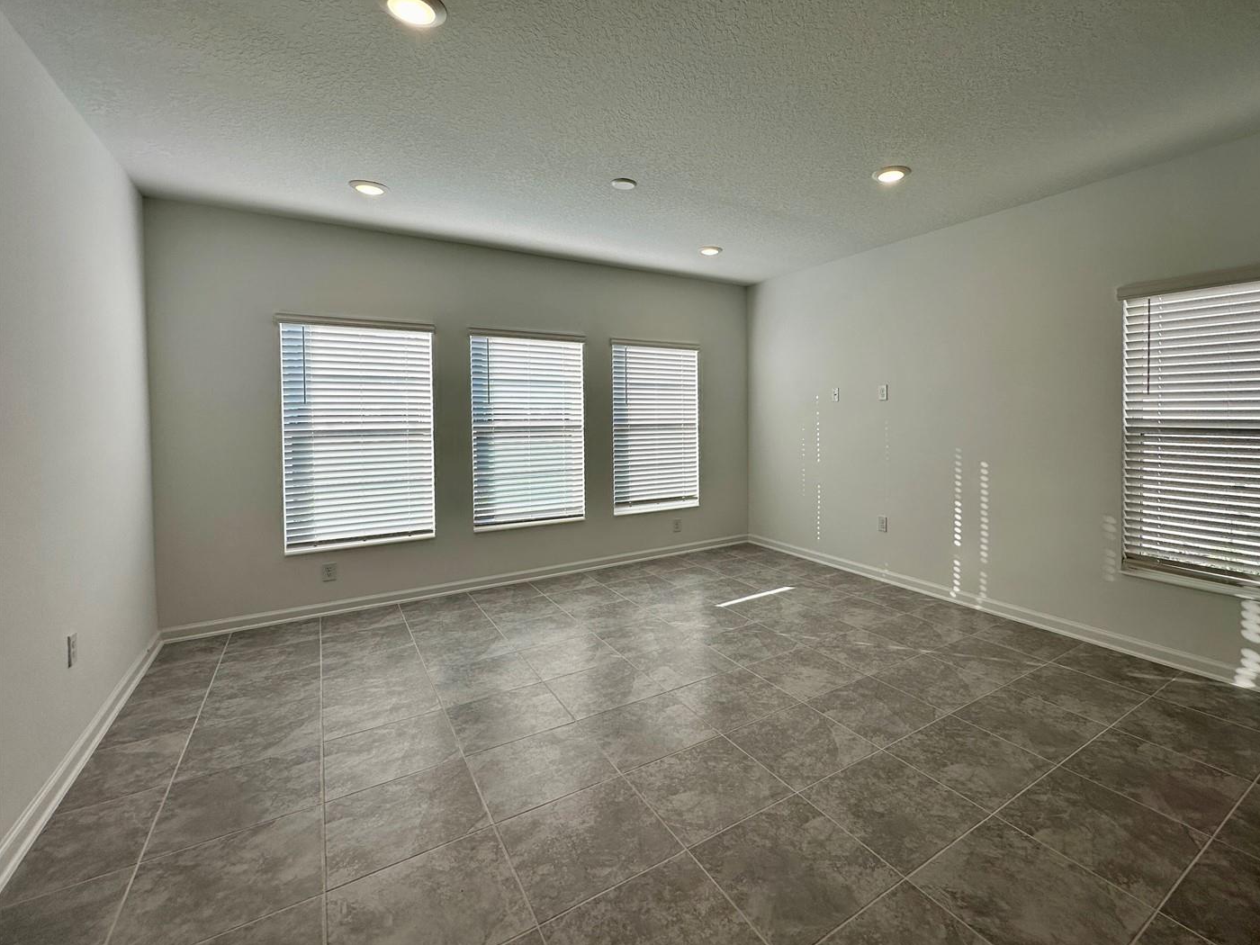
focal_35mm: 16
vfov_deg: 77.9
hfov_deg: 93.9
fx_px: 582
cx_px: 718
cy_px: 424
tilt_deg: -0.8
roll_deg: +0.2
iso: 40
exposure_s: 1/299
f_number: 2.2
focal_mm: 2.22
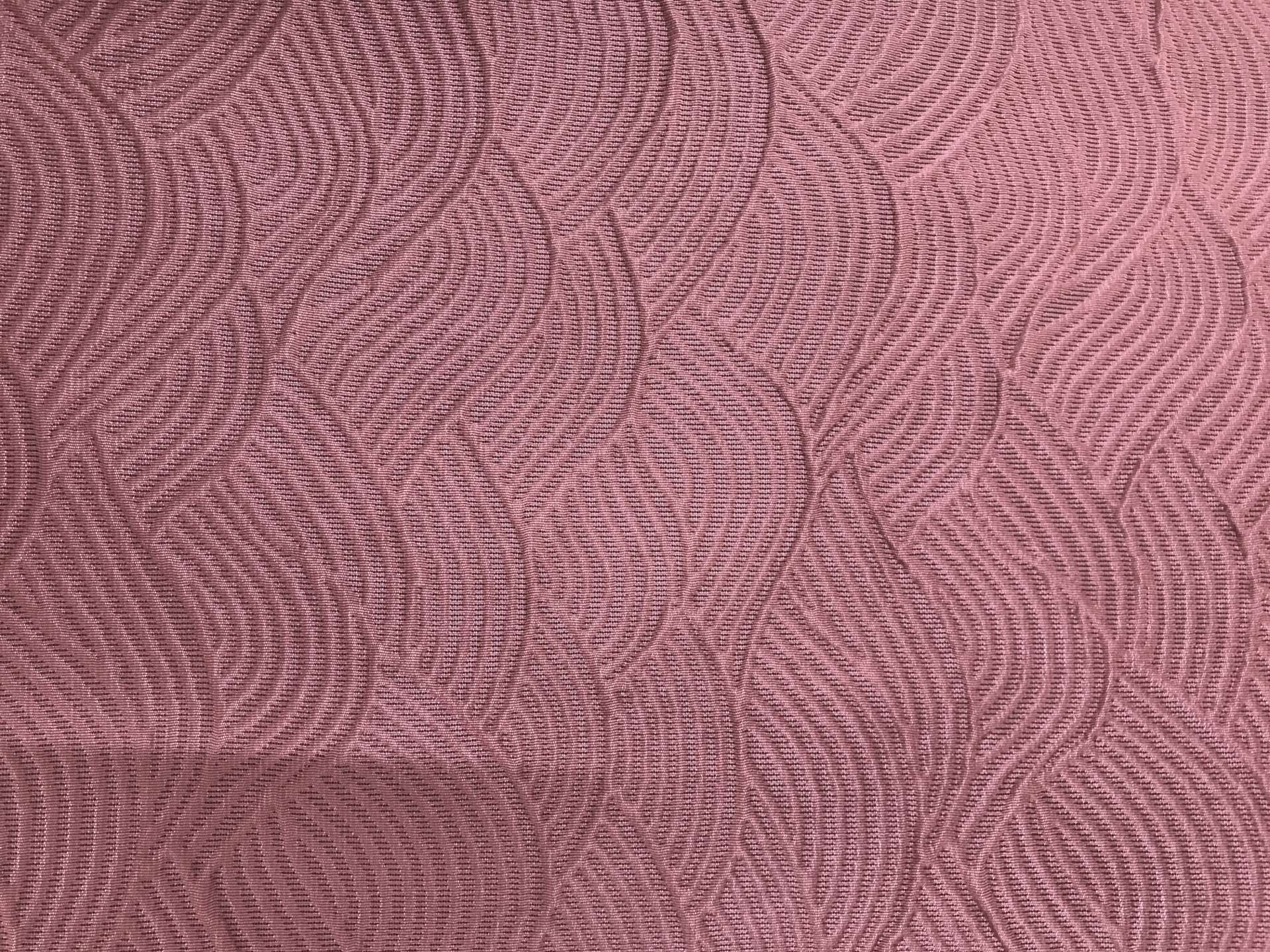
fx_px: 1027
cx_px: 635
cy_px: 476
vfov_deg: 49.7
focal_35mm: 28
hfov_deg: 63.4
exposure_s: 1/15
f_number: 1.8
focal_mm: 3.99
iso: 40
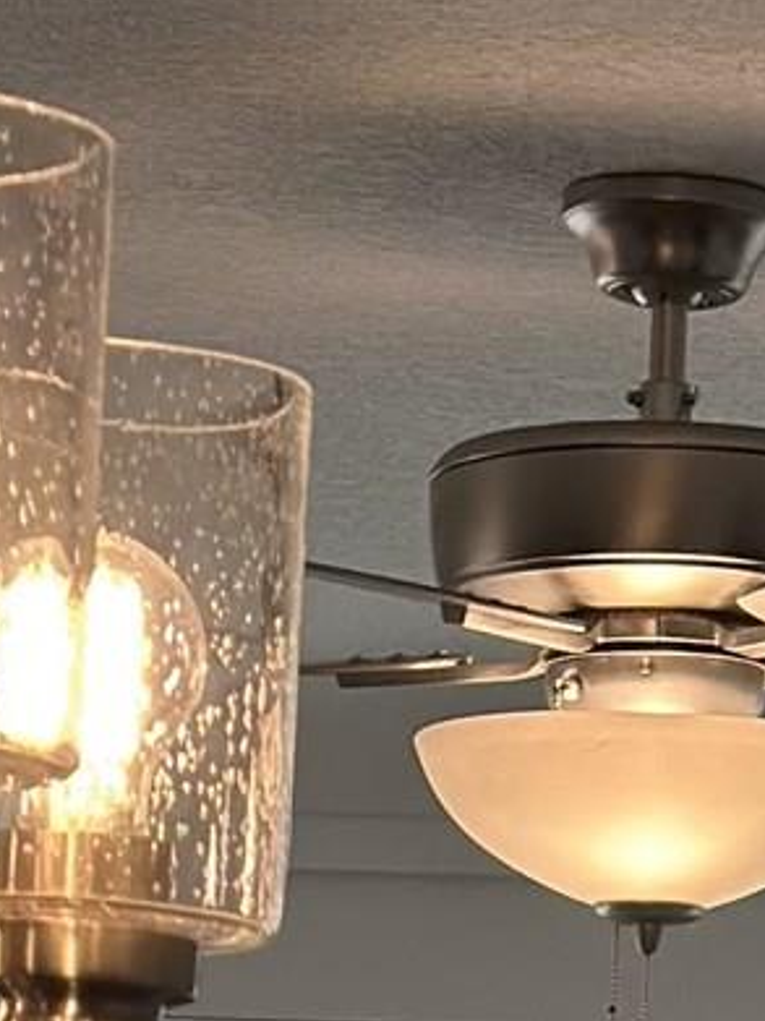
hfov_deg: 5.2
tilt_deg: -5.2
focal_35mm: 283
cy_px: 2653
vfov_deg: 6.6
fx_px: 8343
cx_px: 569
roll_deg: -3.9
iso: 80
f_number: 1.78
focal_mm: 6.86
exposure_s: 1/475
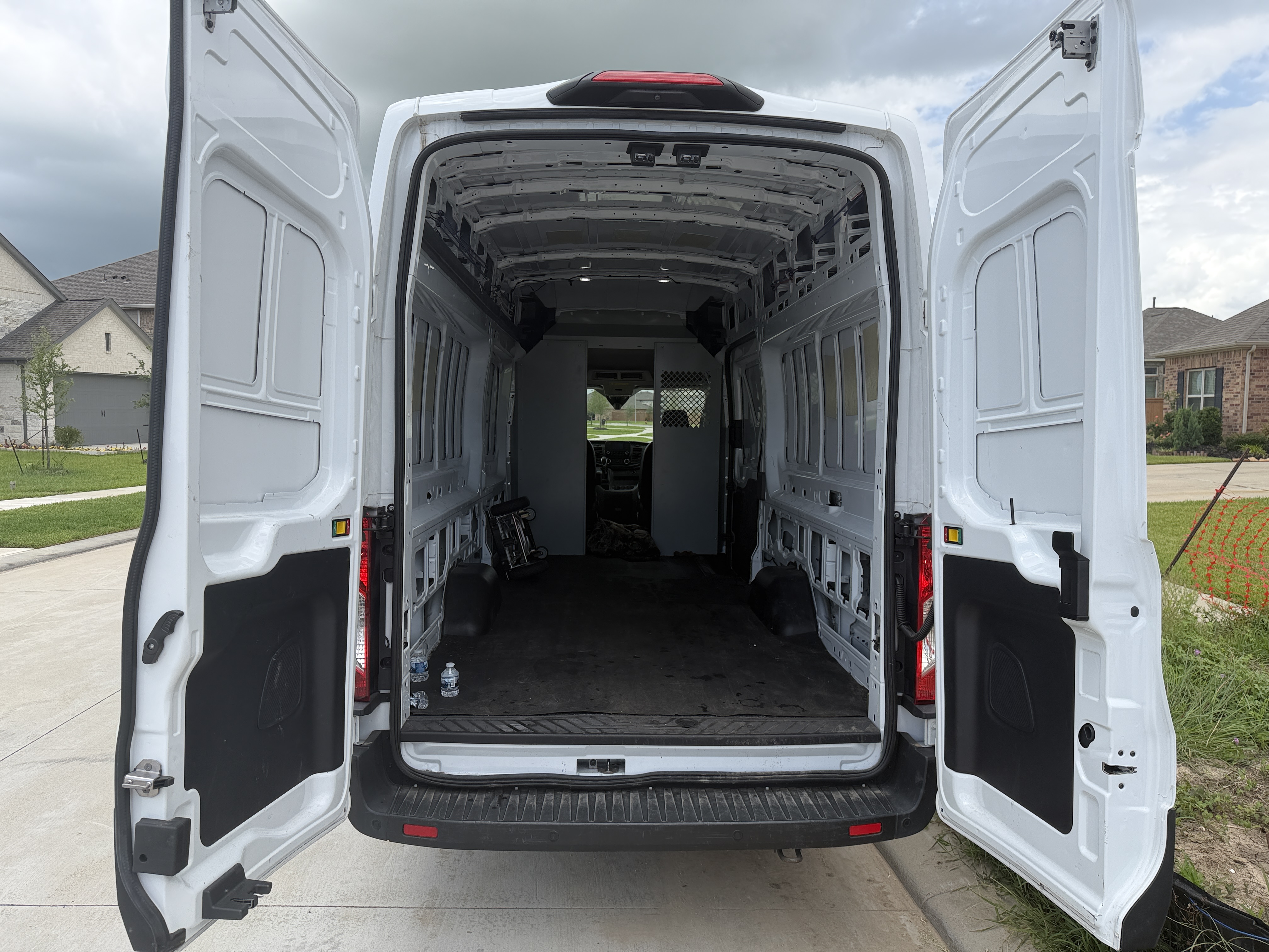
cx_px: 634
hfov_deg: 71.6
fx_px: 880
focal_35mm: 24
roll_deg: -0.2
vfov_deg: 56.8
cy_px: 476
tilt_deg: -4.6
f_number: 1.78
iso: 80
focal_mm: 6.76
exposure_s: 1/3279
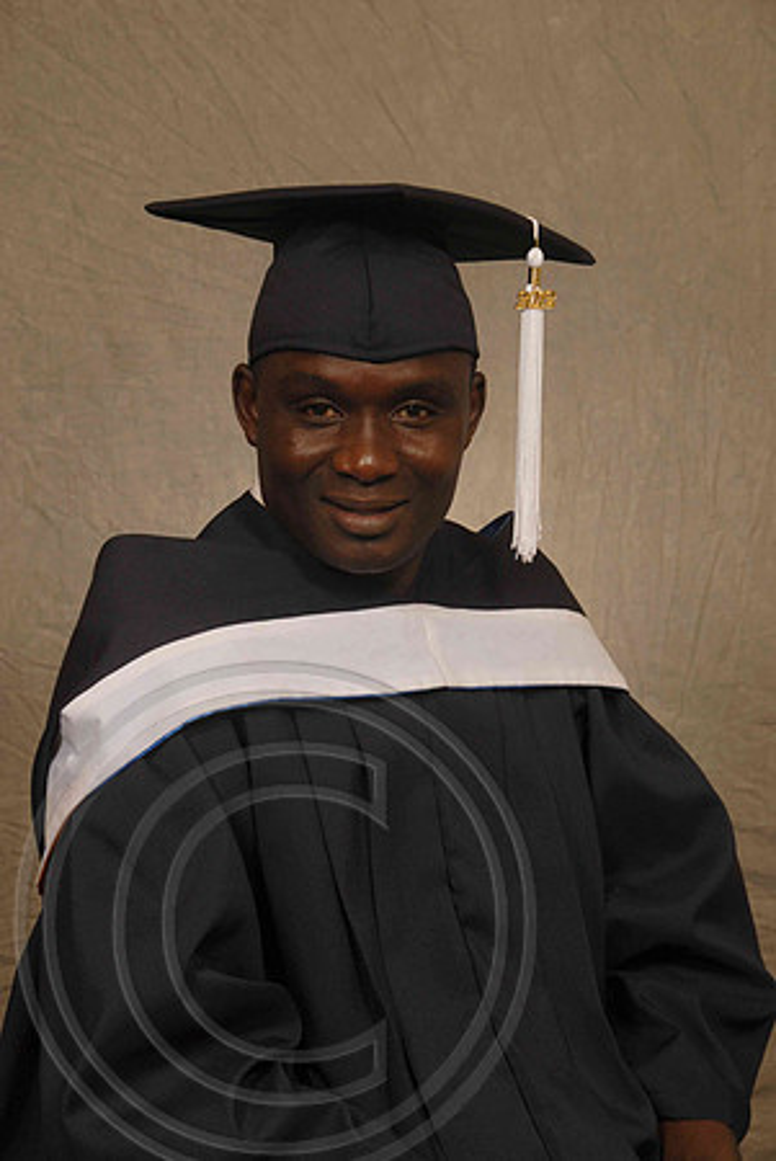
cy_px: 580
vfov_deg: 26.0
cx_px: 388
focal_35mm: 78
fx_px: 2516
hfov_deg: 17.5
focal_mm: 52
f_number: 7.1
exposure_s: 1/125
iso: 200
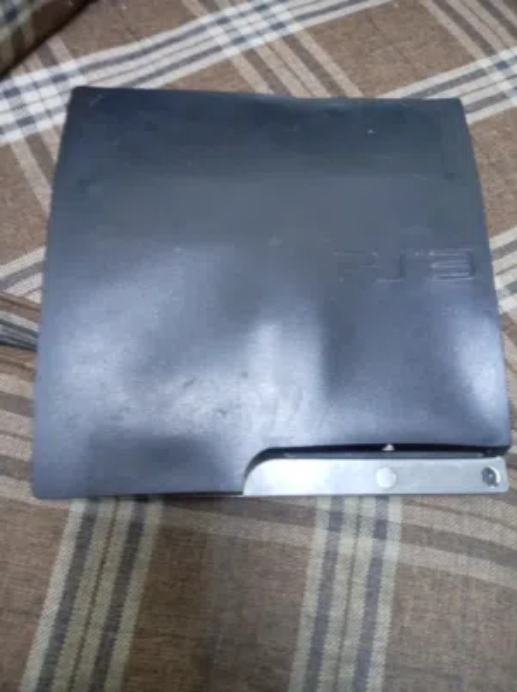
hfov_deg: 51.3
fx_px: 539
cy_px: 346
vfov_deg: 65.4
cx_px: 258
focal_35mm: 27
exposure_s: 1/14.3
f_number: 1.8
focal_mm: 4.05
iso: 3473
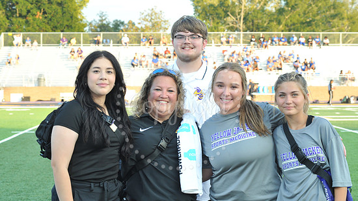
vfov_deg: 12.7
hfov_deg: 22.5
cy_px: 107
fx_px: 902
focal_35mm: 95
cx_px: 178
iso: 1000
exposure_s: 1/125
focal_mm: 86
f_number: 10
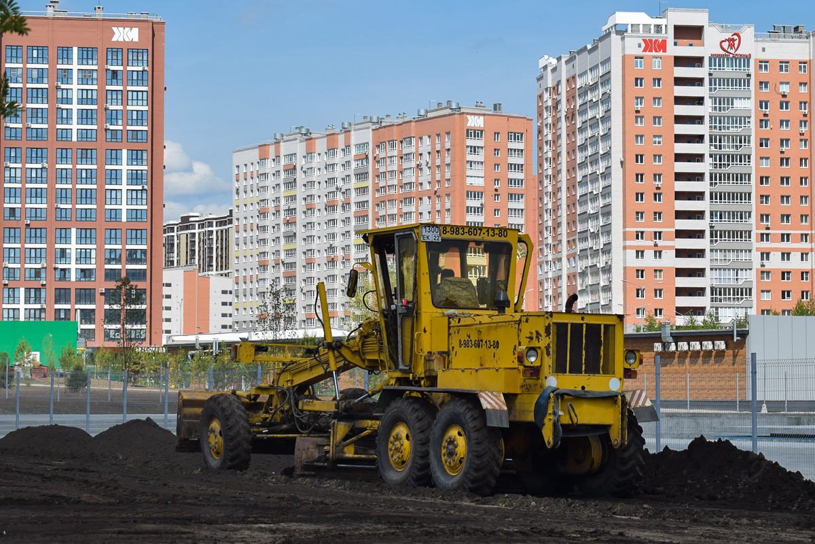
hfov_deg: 24.6
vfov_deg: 16.6
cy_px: 272
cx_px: 408
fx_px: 1868
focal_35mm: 82
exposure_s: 1/800
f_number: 7.1
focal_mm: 55
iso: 200
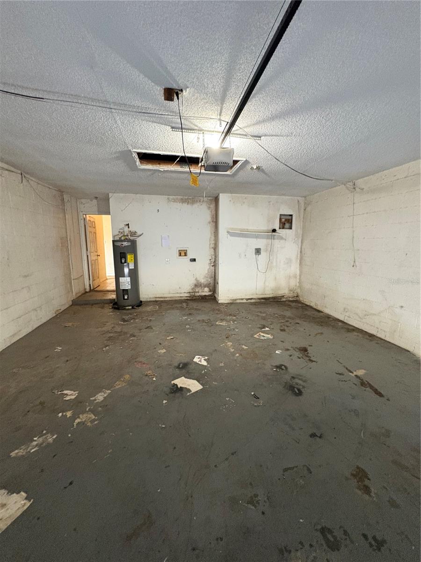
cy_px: 281
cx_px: 210
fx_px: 227
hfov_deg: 85.7
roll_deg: -1.0
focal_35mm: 14
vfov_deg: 102.1
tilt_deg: -7.7
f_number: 2.2
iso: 500
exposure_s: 1/60
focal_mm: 2.22
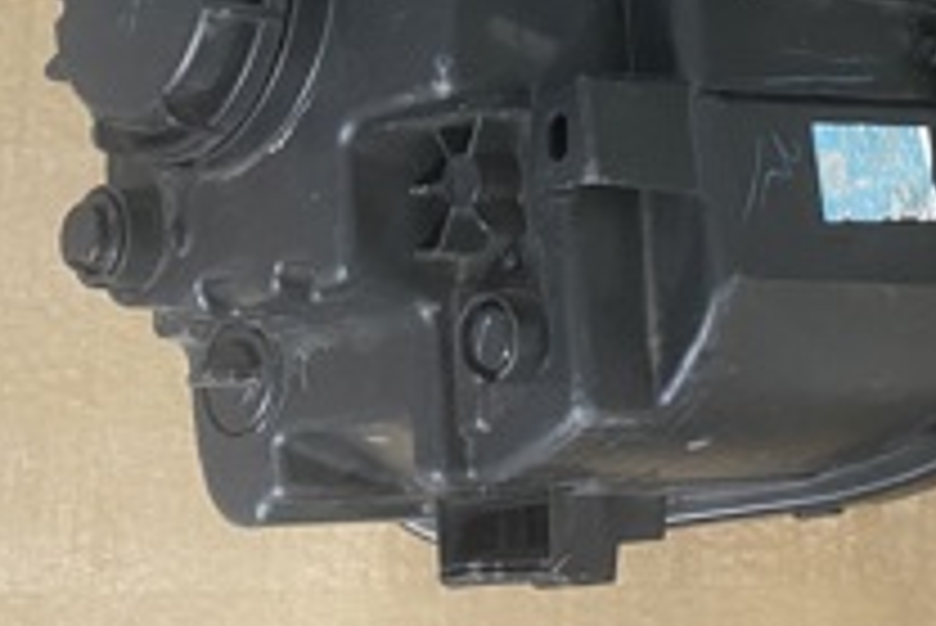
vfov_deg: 15.2
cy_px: -318
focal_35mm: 83
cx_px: 621
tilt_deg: -78.4
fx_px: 2159
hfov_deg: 24.3
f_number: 1.8
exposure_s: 1/48
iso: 400
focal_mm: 4.25
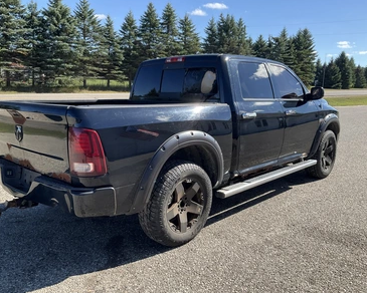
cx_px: 176
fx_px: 337
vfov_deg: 47.1
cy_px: 148
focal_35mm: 31
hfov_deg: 57.2
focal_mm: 3
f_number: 1.8
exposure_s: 1/613
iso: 25
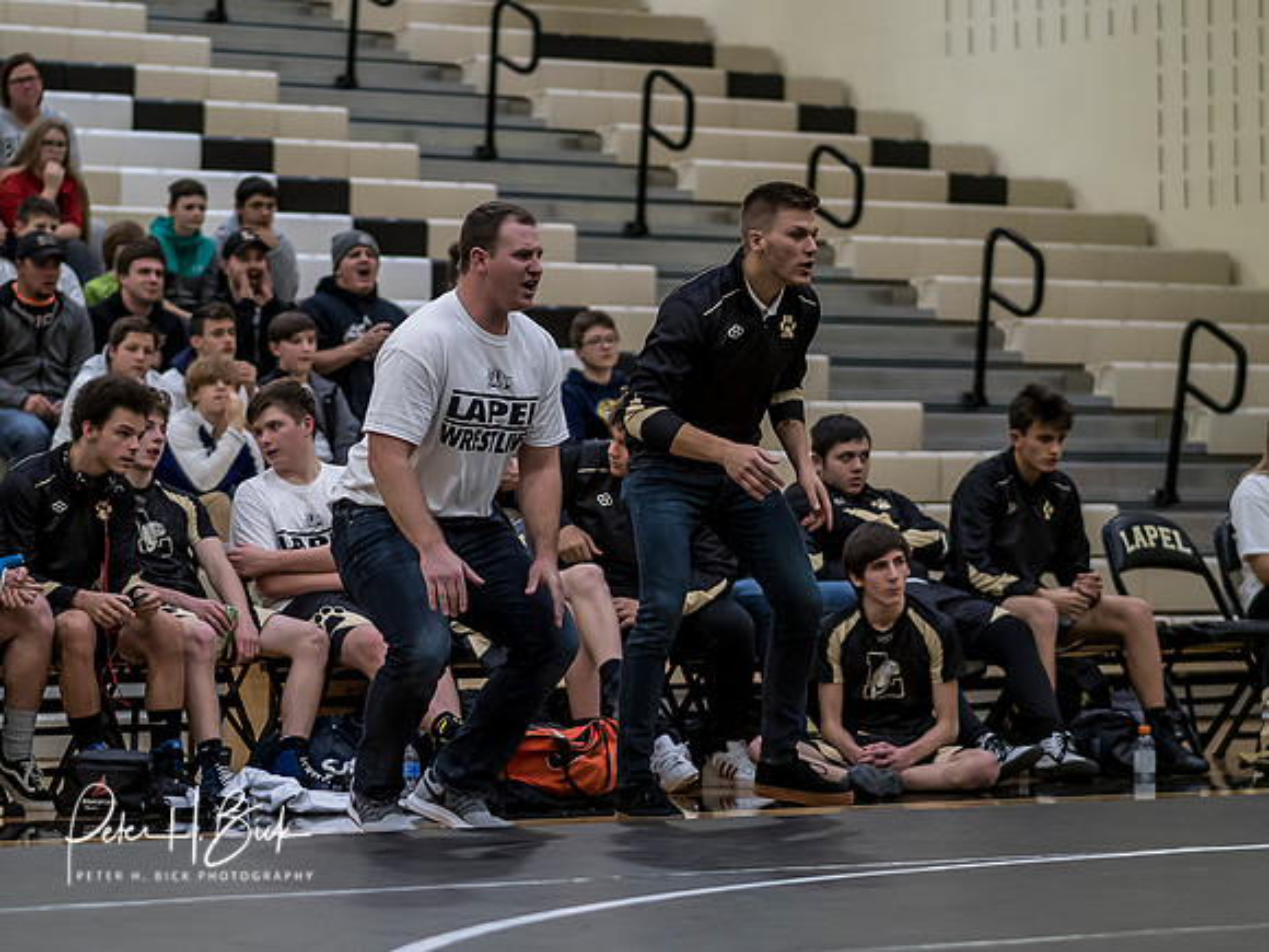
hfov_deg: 13.6
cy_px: 547
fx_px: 5331
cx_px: 503
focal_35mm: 145
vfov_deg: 10.2
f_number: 1.2
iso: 1250
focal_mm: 45
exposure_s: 1/1250
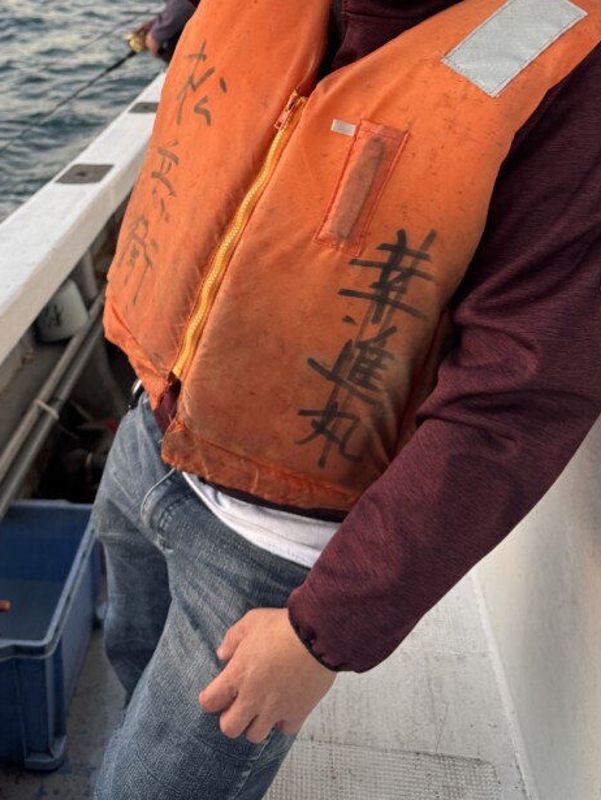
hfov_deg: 36.5
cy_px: 164
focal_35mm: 39
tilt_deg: -15.8
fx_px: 902
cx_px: 204
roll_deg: +0.7
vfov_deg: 45.5
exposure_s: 1/121
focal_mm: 6.76
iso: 200
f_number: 1.78
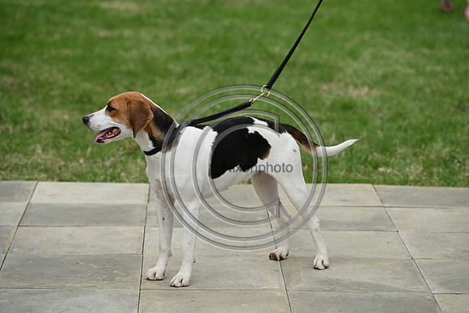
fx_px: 1759
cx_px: 234
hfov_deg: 15.2
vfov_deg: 10.2
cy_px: 156
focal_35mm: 135
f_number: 4.5
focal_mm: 135
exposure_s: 1/1000
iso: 160
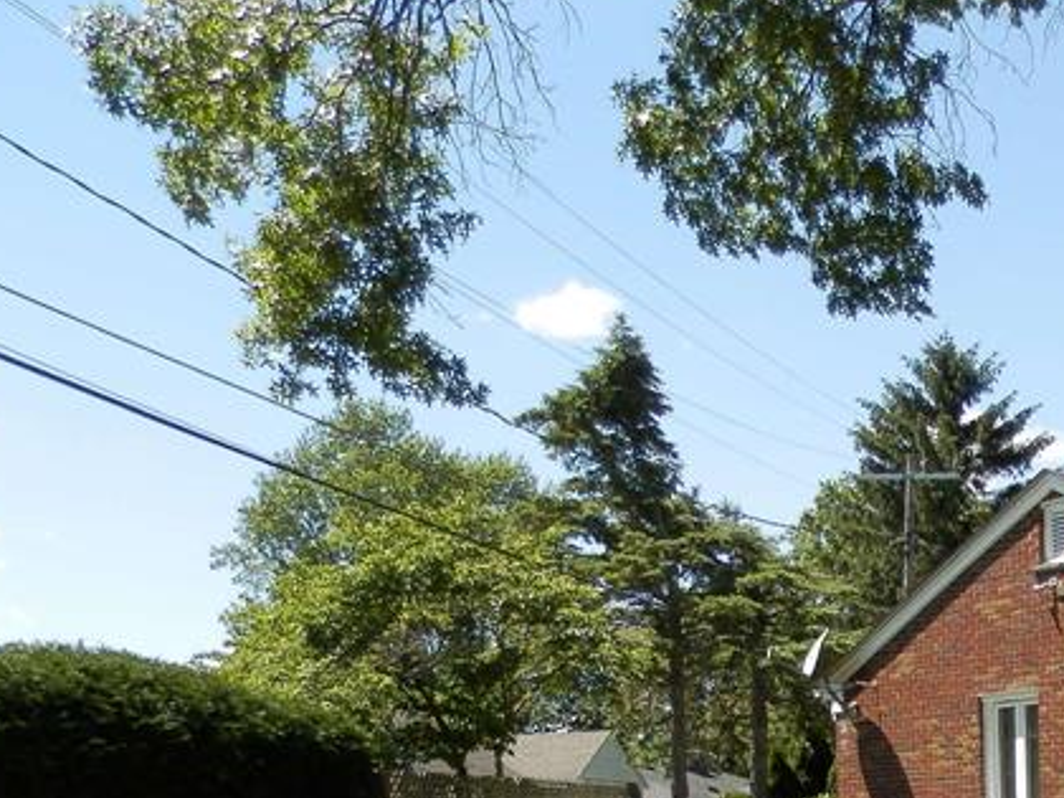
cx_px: 1181
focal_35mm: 61
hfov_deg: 28.6
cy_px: 897
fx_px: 1875
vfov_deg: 22.5
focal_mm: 4.5
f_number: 3.1
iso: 80
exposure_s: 1/500
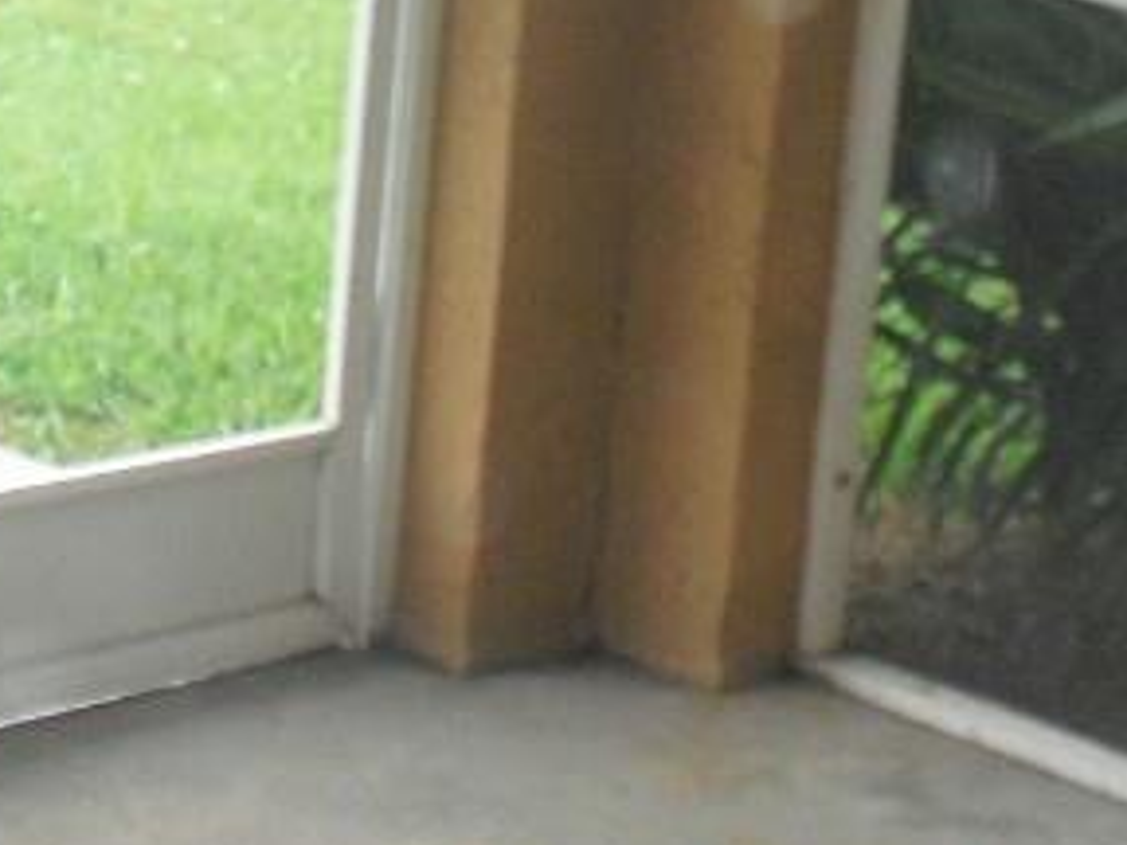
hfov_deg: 15.3
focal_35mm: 128
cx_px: 943
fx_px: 4167
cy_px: -164
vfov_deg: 11.4
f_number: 3.1
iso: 400
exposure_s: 1/400
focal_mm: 6.3
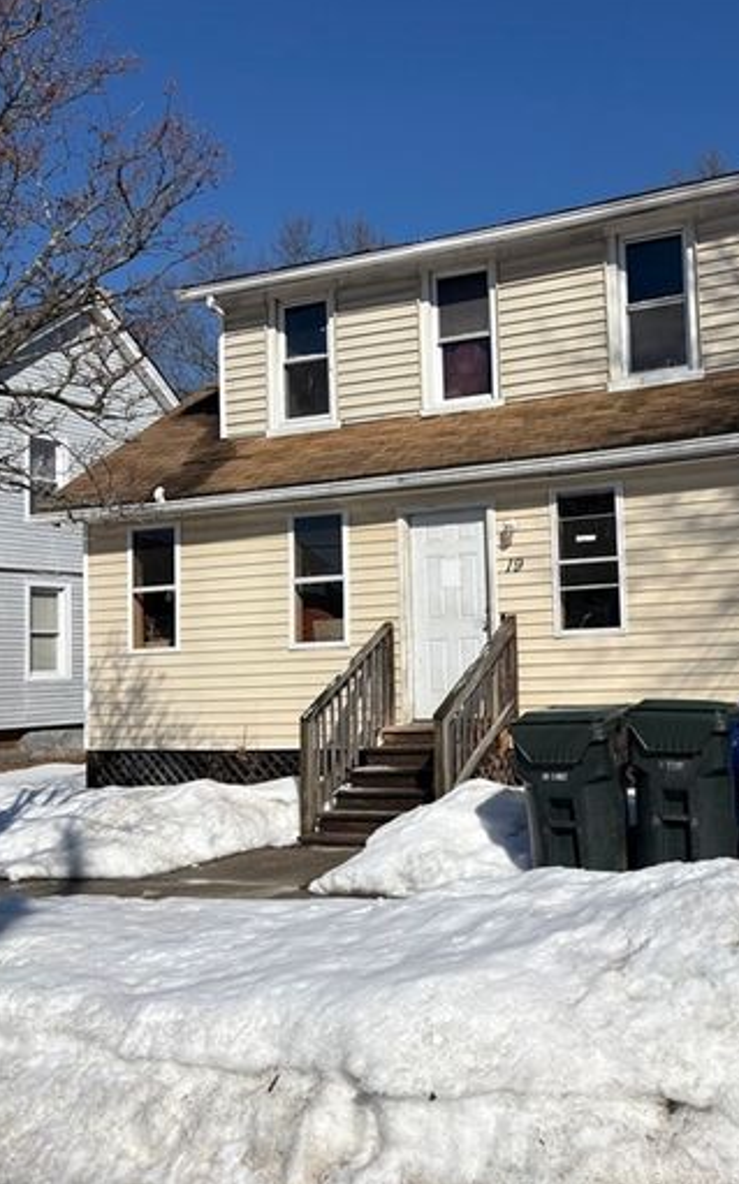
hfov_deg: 34.5
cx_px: 556
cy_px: 571
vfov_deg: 54.0
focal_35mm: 36
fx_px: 1161
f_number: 1.6
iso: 50
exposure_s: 1/10101
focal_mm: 5.96
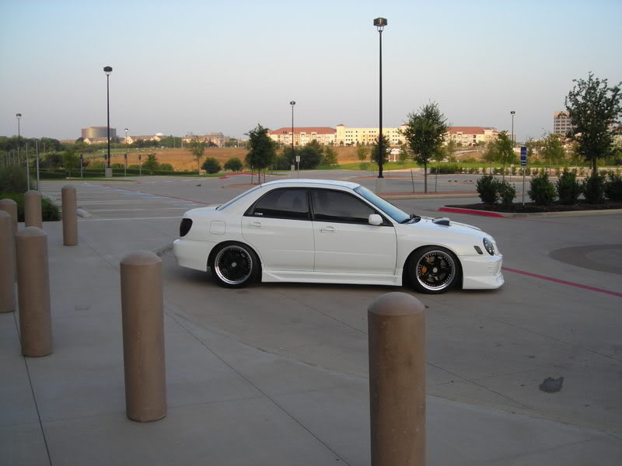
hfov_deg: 45.8
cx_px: 311
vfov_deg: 35.1
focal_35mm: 41
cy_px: 233
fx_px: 737
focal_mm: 6.8
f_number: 3.3
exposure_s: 1/184
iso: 50
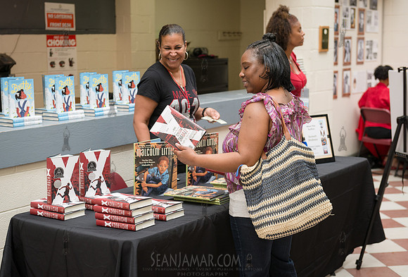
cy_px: 151
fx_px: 688
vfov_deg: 22.7
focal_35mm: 60
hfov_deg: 33.0
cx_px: 183
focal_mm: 55
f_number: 4
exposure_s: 1/500
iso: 640
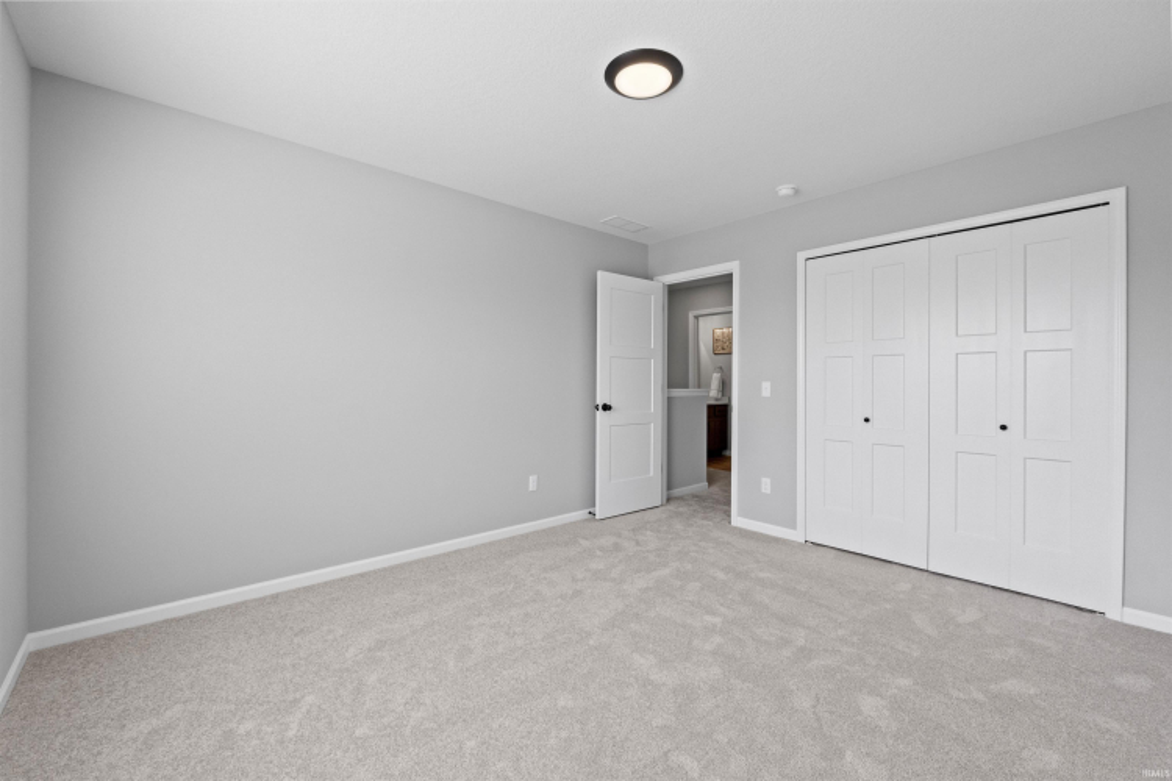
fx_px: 488
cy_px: 390
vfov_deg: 77.3
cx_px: 586
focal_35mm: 15
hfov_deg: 100.4
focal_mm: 10
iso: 800
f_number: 5
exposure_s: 1/50
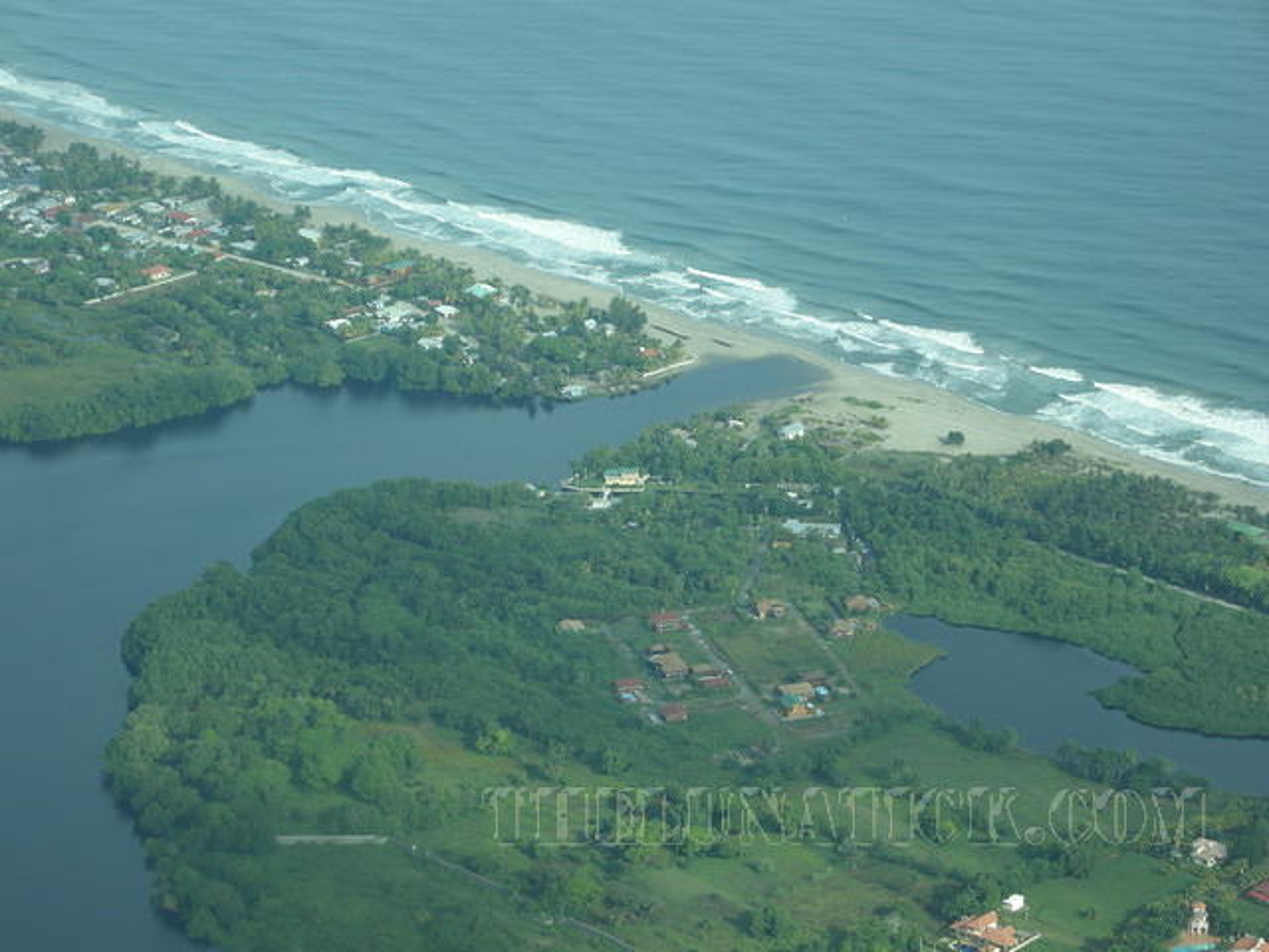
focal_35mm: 123
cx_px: 634
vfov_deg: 12.0
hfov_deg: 16.0
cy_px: 476
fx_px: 4509
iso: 64
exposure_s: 1/170
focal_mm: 26.3
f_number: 5.3
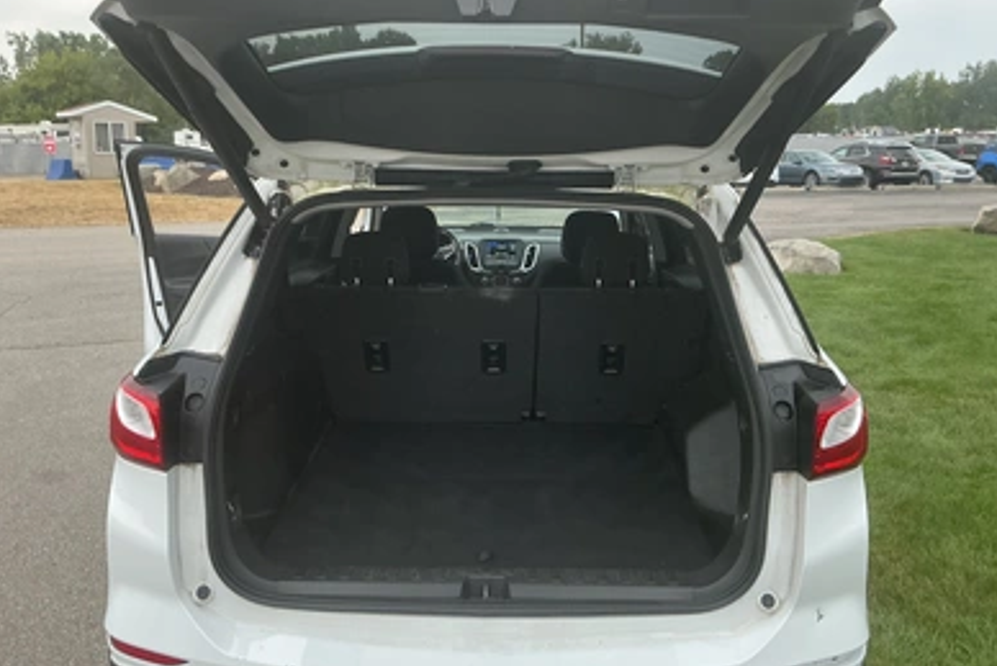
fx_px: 831
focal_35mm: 30
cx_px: 504
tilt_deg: -9.9
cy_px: 303
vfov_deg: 43.6
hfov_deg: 61.9
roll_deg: +1.1
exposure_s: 1/103
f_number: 1.8
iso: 64
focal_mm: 3
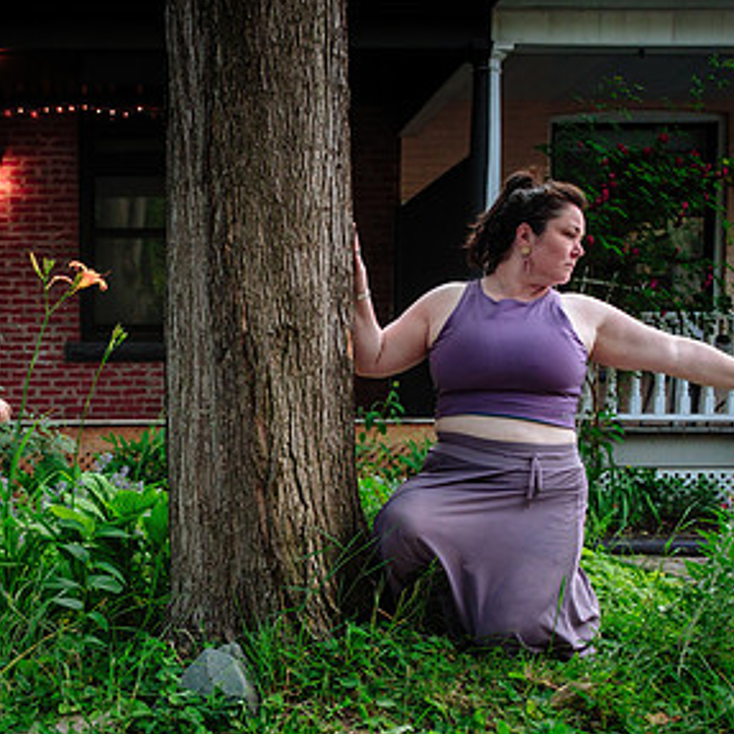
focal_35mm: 49
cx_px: 79
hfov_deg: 33.0
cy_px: 534
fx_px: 1175
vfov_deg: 34.1
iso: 500
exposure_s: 1/500
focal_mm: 17
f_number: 1.8
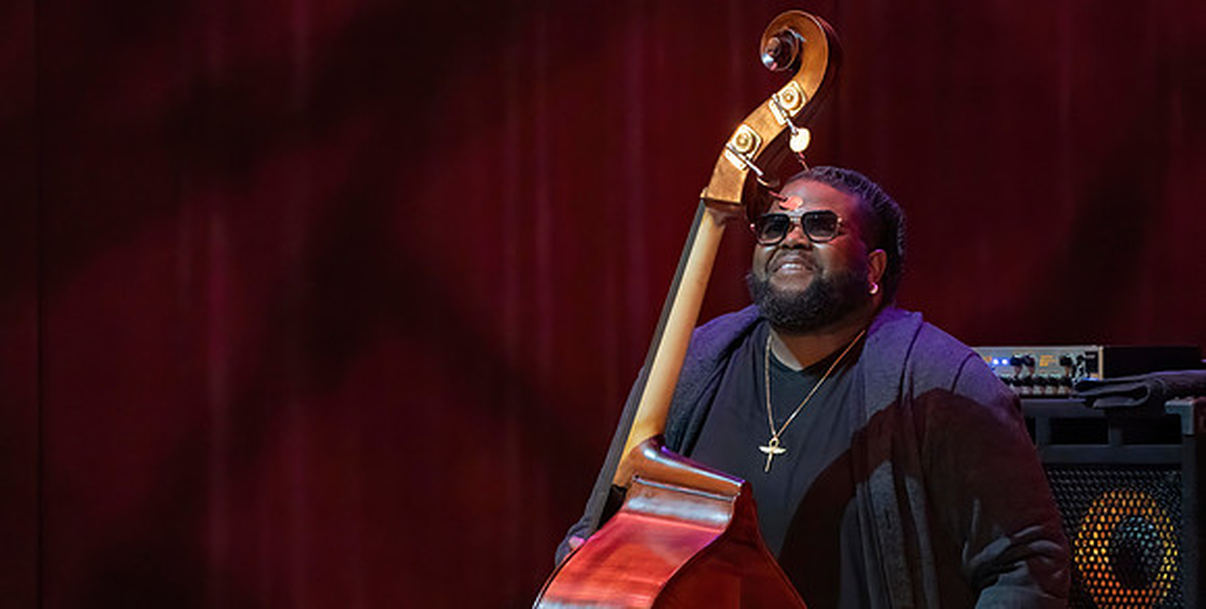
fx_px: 15764
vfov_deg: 2.2
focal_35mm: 505
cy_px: 403
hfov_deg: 4.4
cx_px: 709
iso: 5000
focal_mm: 400
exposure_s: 1/320
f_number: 5.6
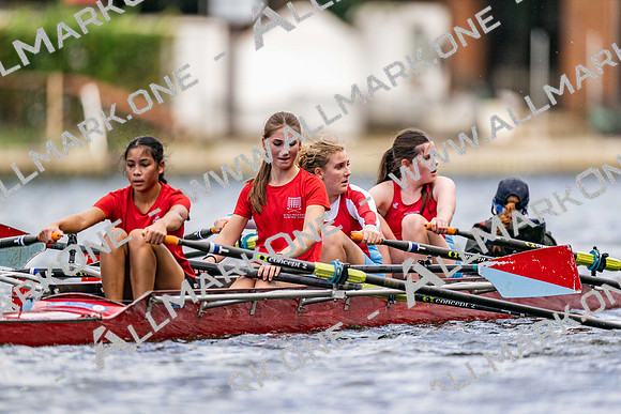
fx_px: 10357
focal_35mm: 600
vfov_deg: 2.3
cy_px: 207
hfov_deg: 3.4
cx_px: 310
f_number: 4
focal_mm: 600
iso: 500
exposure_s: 1/2500
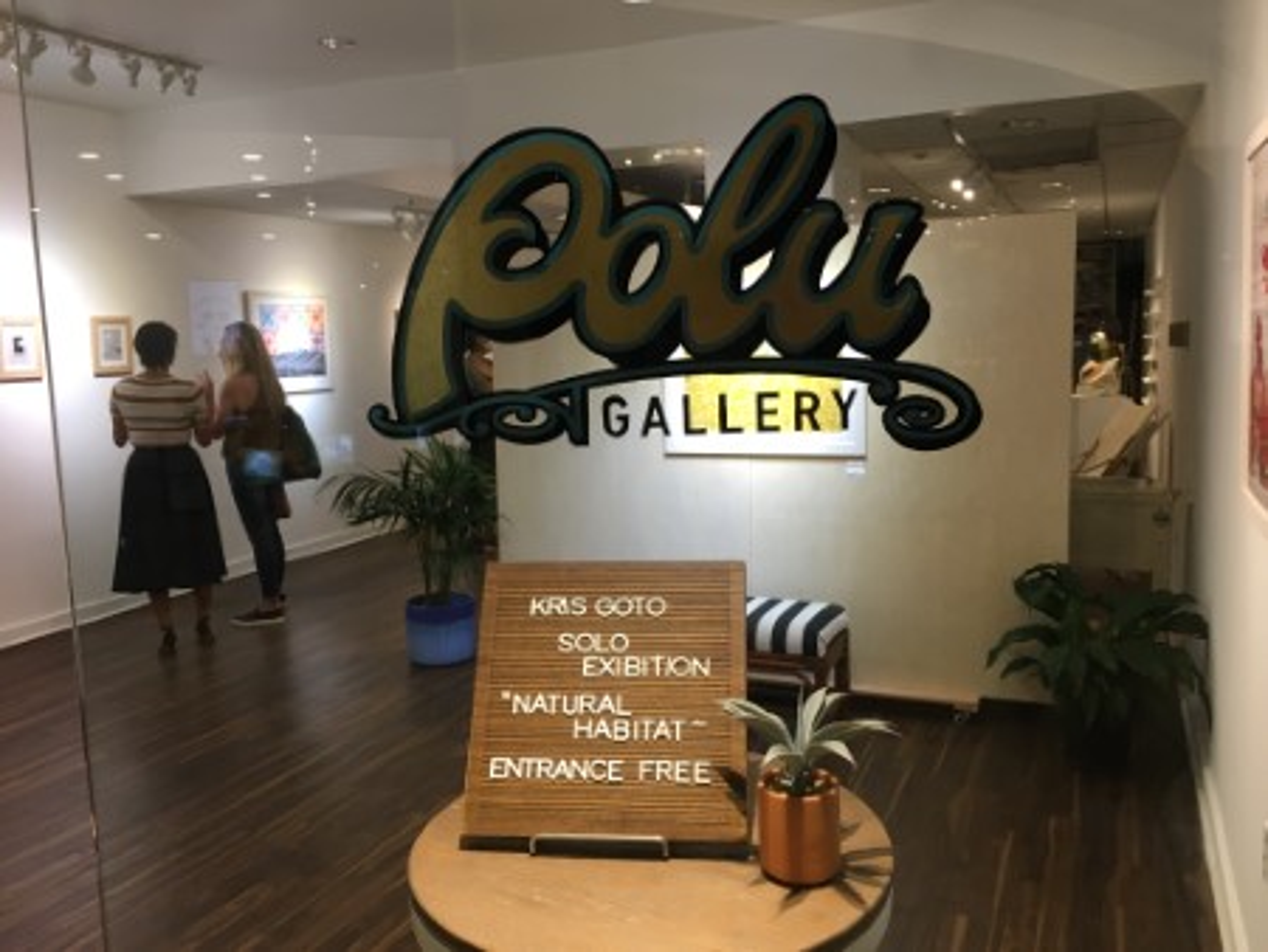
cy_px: 476
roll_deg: +0.4
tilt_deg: -8.9
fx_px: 1063
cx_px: 634
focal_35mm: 29
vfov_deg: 48.3
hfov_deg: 61.6
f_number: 2.2
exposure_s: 1/30
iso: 32
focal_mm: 4.15
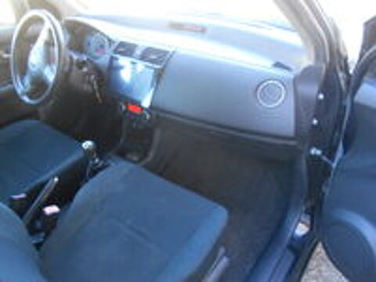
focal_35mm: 26
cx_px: 188
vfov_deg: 53.1
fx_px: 282
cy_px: 141
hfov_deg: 67.3
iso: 280
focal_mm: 4.6
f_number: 3.2
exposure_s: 1/30
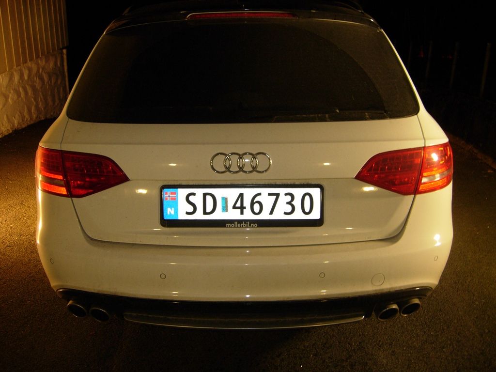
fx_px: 516
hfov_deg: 51.4
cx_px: 248
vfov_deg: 39.7
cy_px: 186
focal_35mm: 36
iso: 112
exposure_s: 1/3.8
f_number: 2.7
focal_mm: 7.5
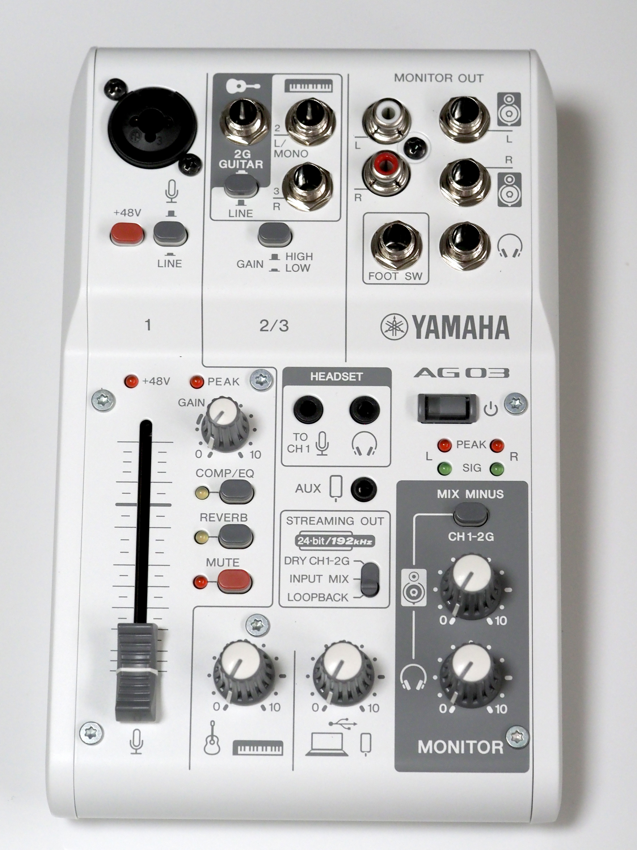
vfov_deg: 16.4
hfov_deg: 12.3
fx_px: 2944
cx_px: 318
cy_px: 425
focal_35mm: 120
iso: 1250
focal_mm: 60
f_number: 5.6
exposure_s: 1/125
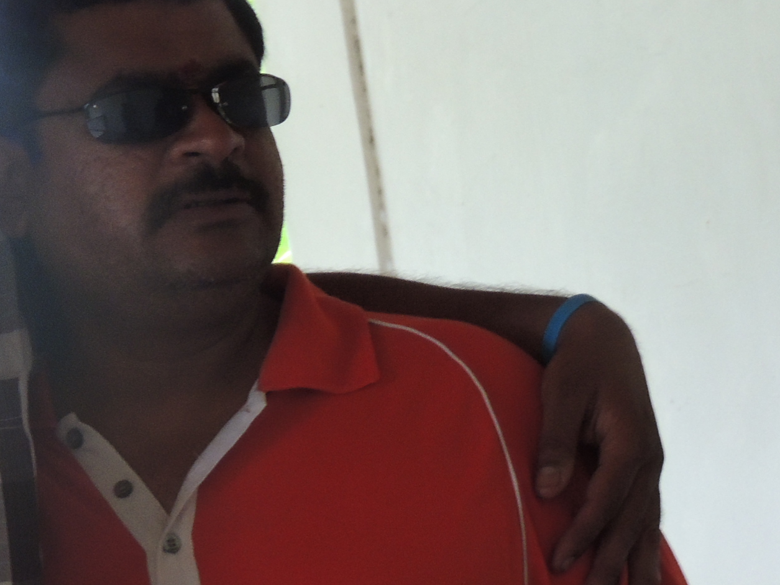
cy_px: 111
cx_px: -24
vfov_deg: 7.6
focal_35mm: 195
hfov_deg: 10.1
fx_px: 4395
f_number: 3.9
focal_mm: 13.3
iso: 400
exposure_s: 1/30
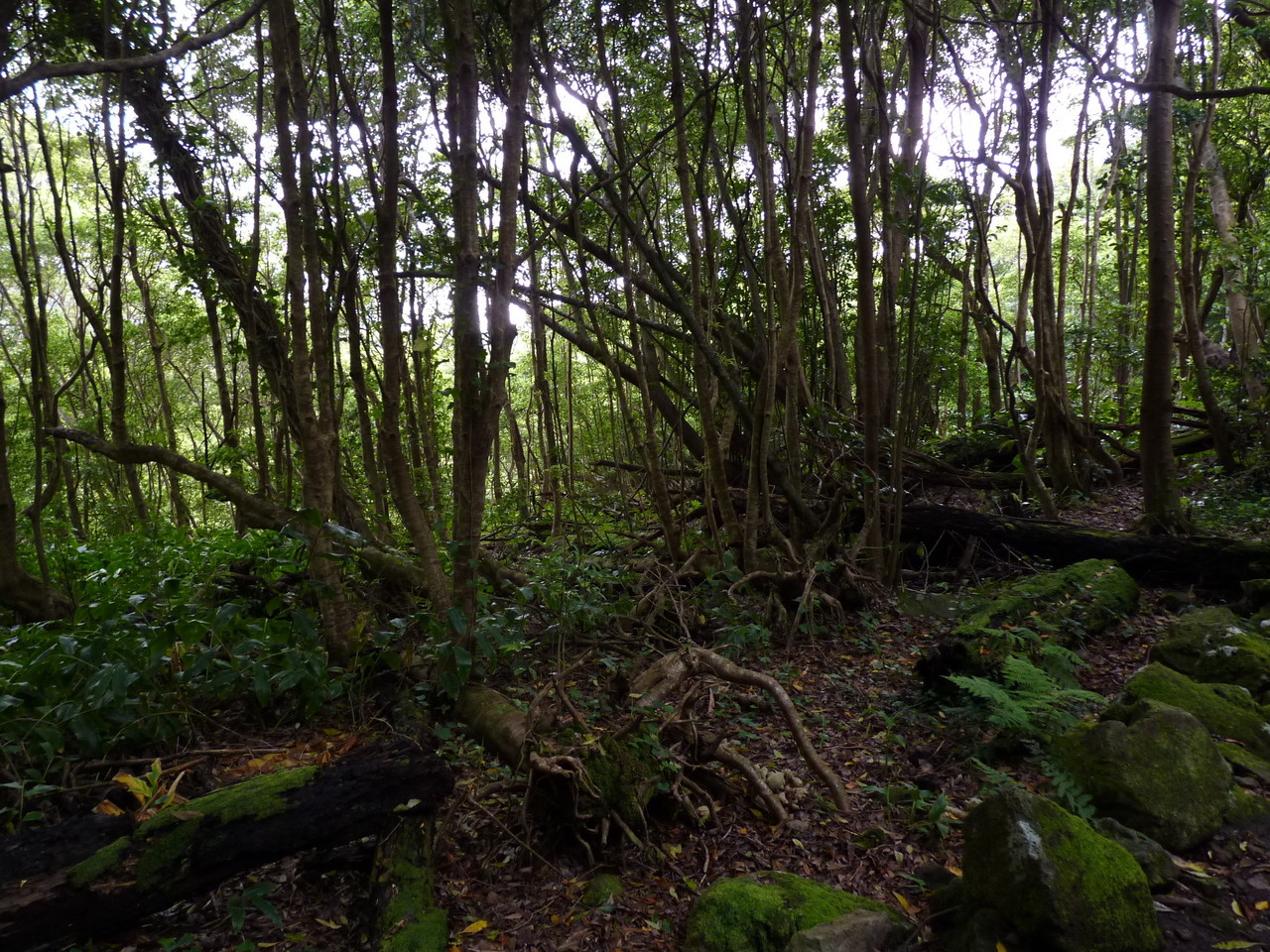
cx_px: 635
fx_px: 991
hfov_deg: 65.3
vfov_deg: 51.4
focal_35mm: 27
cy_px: 476
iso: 160
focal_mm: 4.8
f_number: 2.8
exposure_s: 1/30
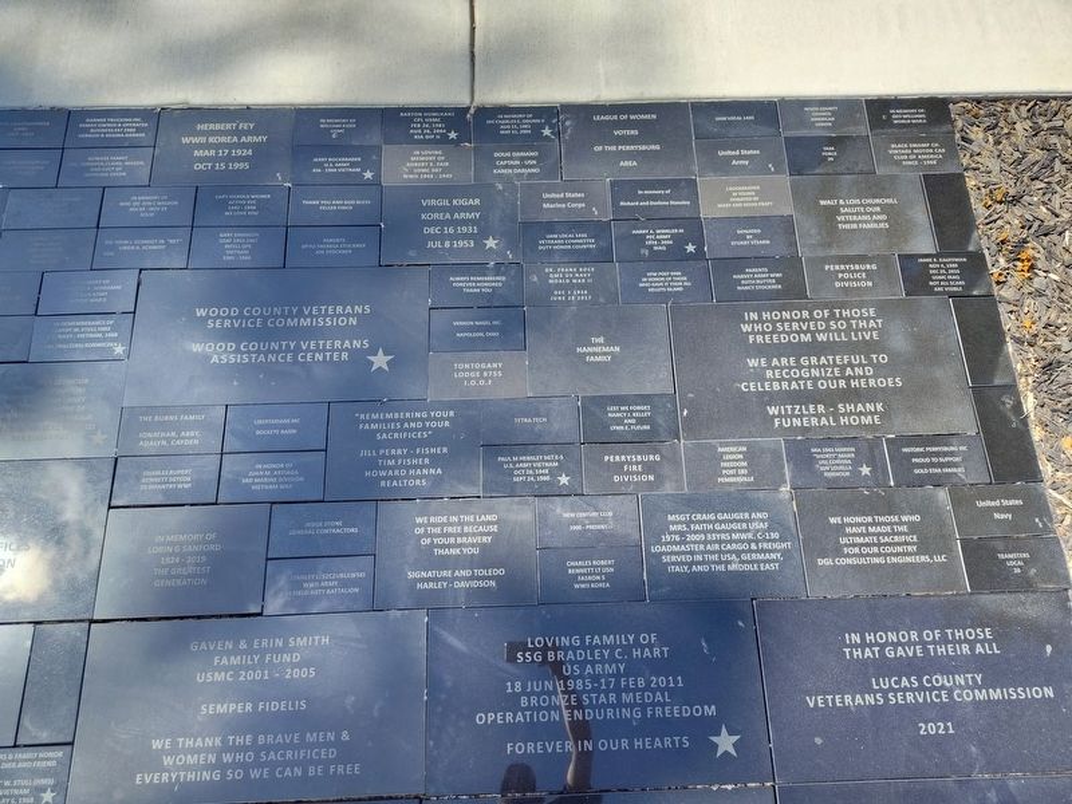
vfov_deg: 58.9
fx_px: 712
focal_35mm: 23
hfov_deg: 73.9
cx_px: 536
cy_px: 402
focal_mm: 5.56
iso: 100
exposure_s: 1/742
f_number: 1.8
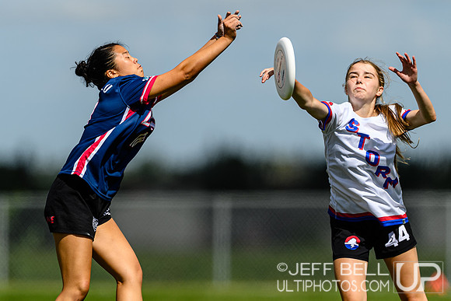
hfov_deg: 2.8
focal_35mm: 739
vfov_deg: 1.9
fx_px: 9261
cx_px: 189
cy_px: 163
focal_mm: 400
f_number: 3.2
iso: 100
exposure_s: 1/2500
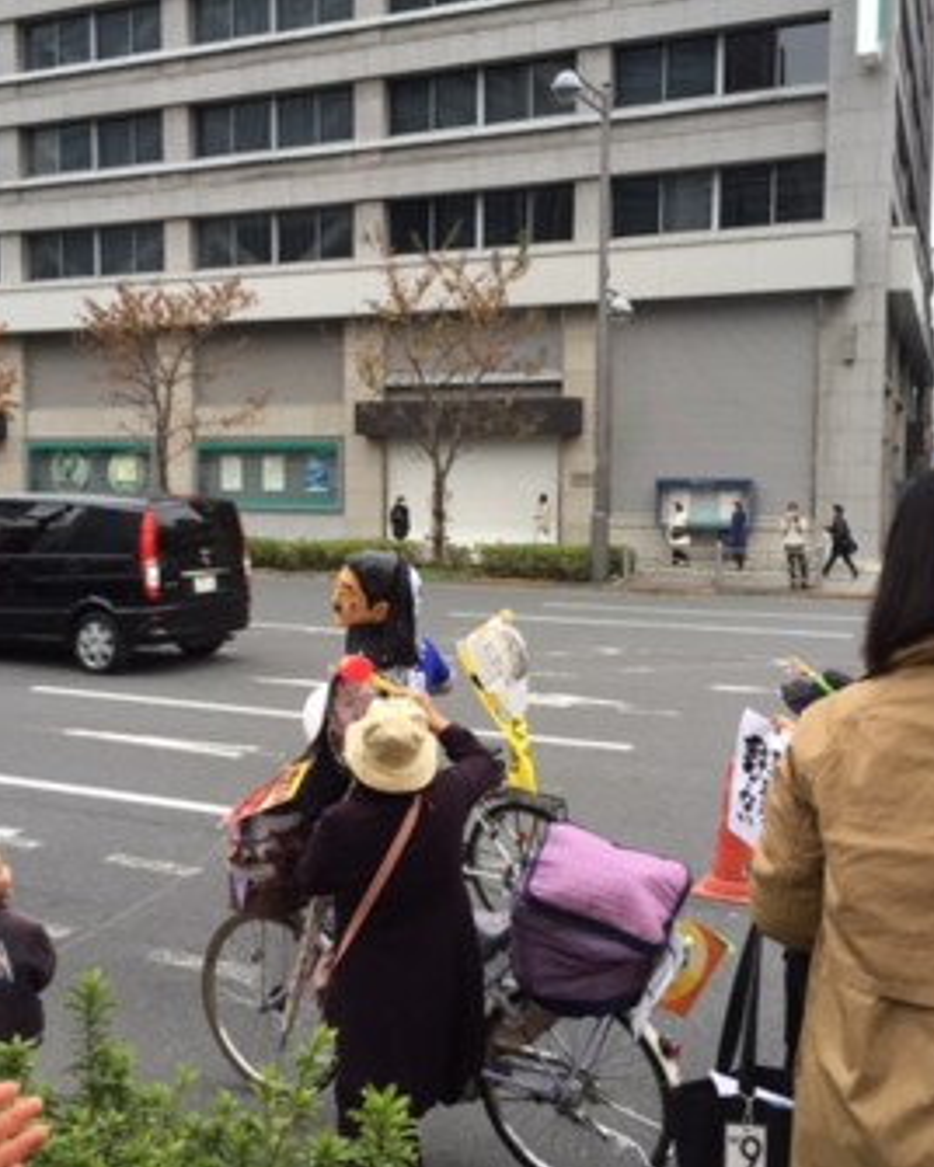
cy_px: 585
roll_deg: -1.0
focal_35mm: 38
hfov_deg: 39.1
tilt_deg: -4.0
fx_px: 1313
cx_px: 436
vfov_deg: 47.9
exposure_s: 1/30
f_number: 2.2
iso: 32
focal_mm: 4.15
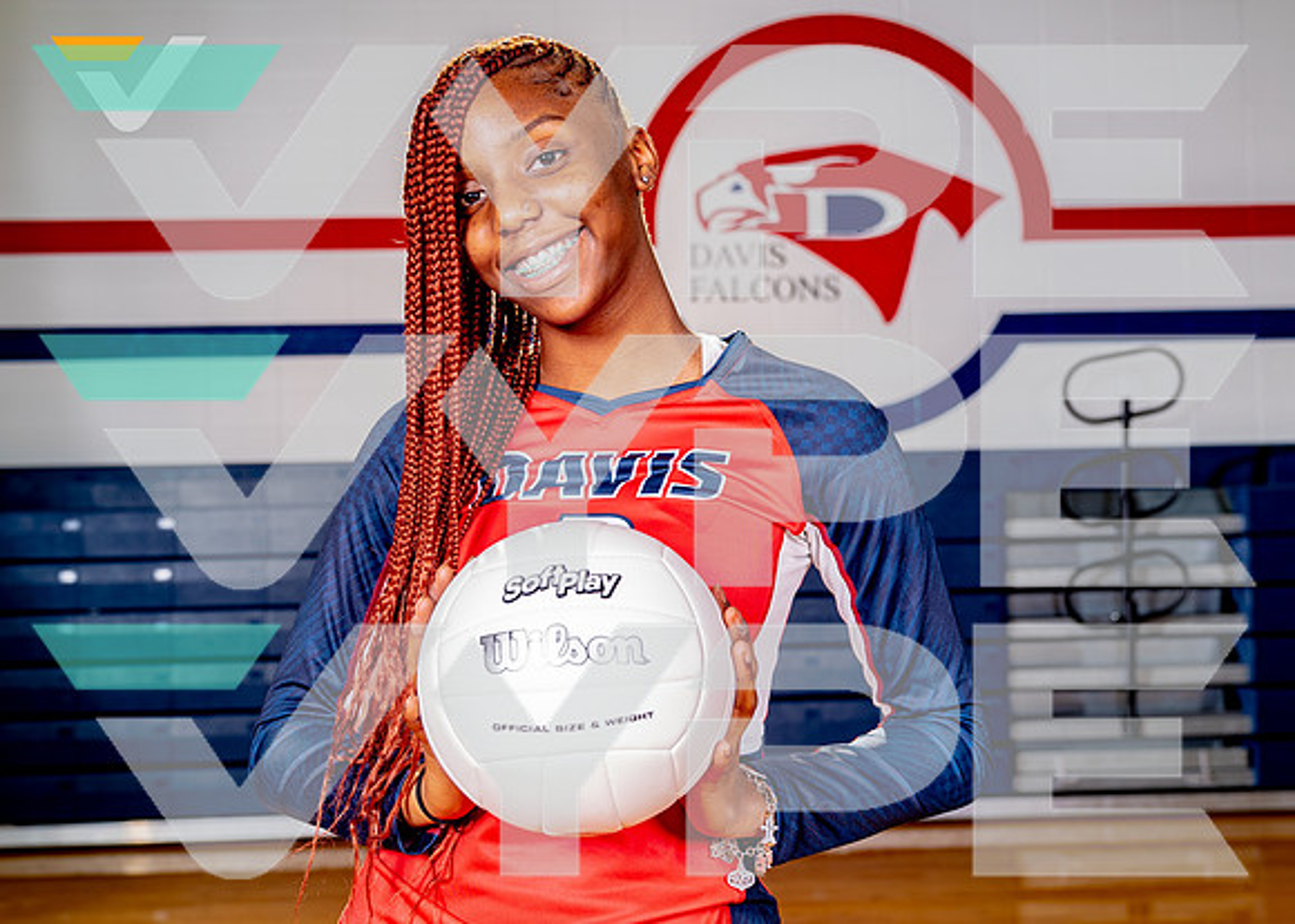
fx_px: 1476
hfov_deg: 47.3
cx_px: 716
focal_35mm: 40
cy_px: 465
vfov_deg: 34.8
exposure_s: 1/125
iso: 125
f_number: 4.5
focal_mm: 37
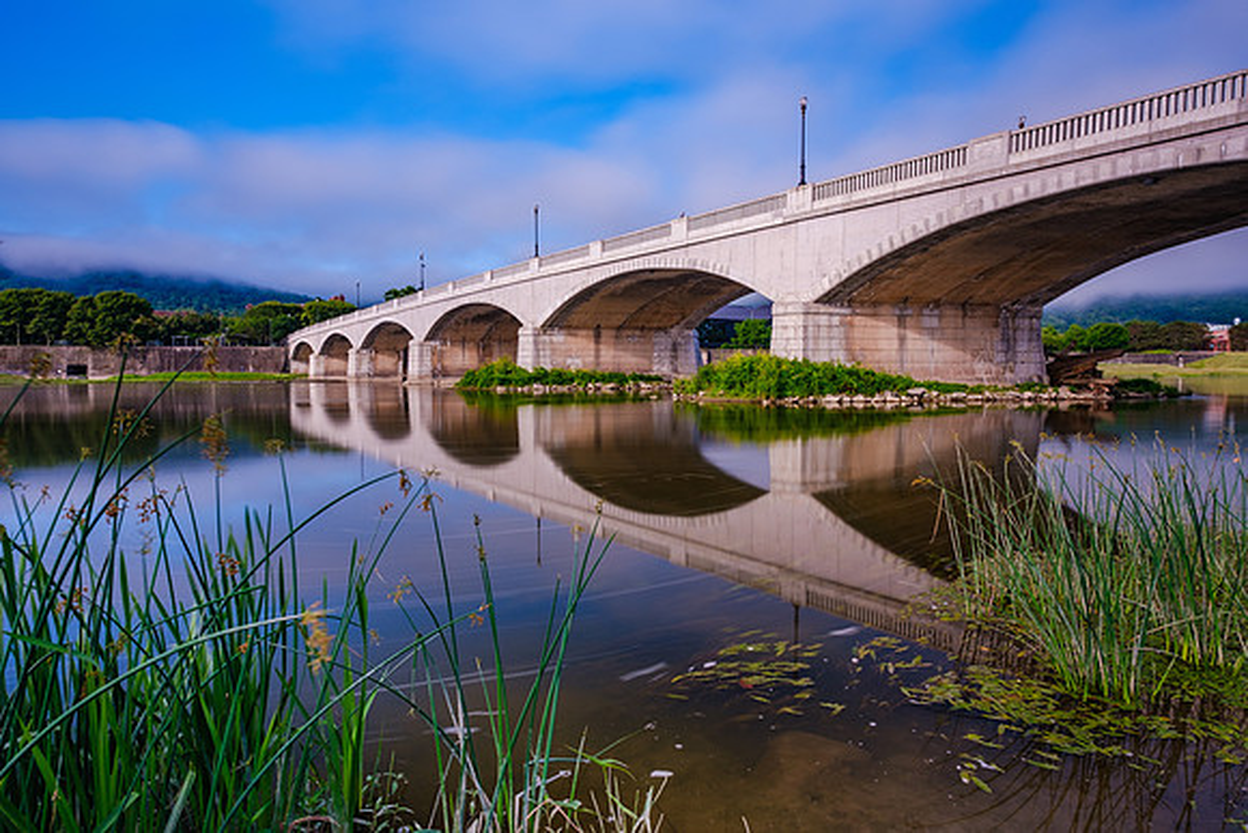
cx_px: 612
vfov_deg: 60.4
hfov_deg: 82.2
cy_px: 425
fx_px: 715
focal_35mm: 21
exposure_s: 15
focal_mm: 13.2
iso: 160
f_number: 8
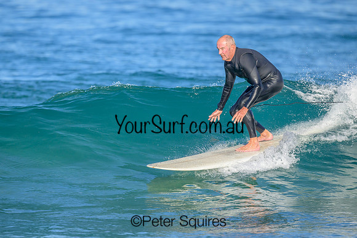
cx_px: 172
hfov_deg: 2.5
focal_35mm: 829
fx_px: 8222
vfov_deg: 1.7
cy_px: 123
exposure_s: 1/2000
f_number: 6.3
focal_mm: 800
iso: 450
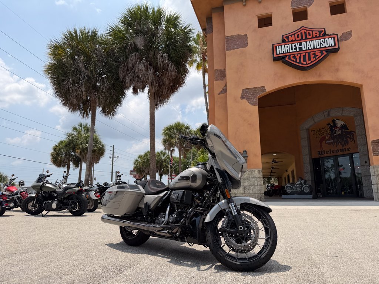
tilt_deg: +10.1
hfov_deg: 71.6
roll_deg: +1.6
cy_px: 142
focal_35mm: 24
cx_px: 190
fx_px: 263
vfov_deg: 56.8
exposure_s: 1/5714
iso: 80
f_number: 1.78
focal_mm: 6.76
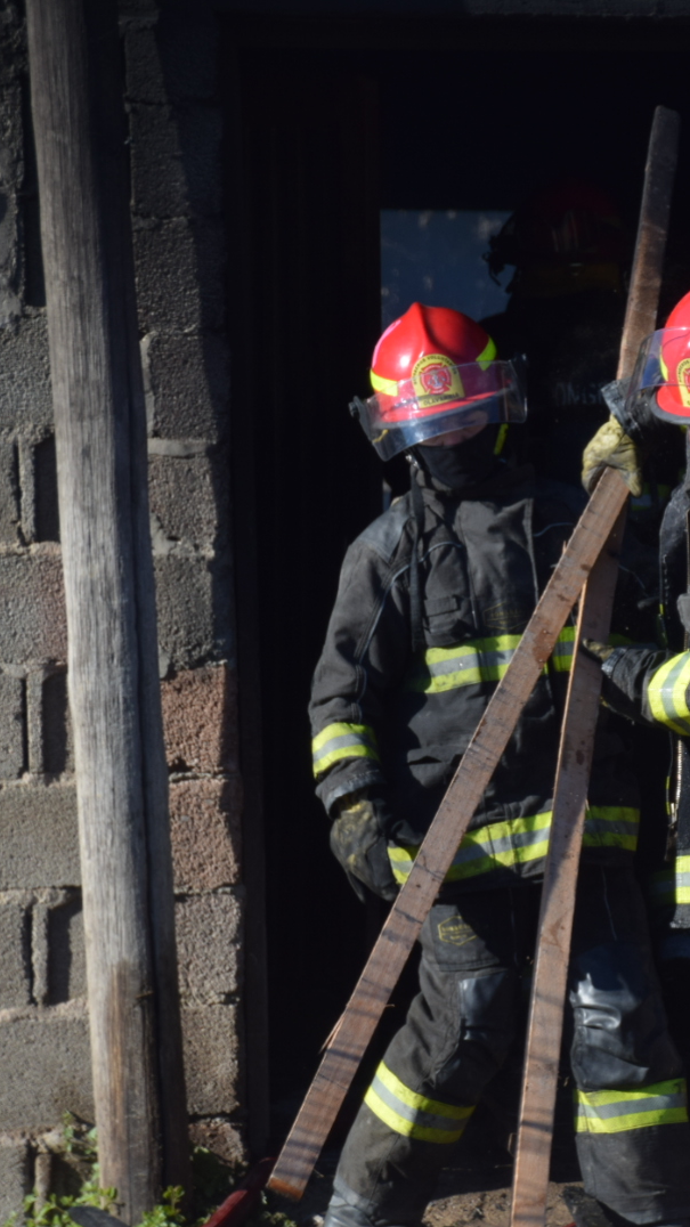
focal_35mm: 284
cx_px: 916
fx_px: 9240
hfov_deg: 4.3
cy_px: 612
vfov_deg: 7.6
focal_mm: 120
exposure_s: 1/500
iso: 200
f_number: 6
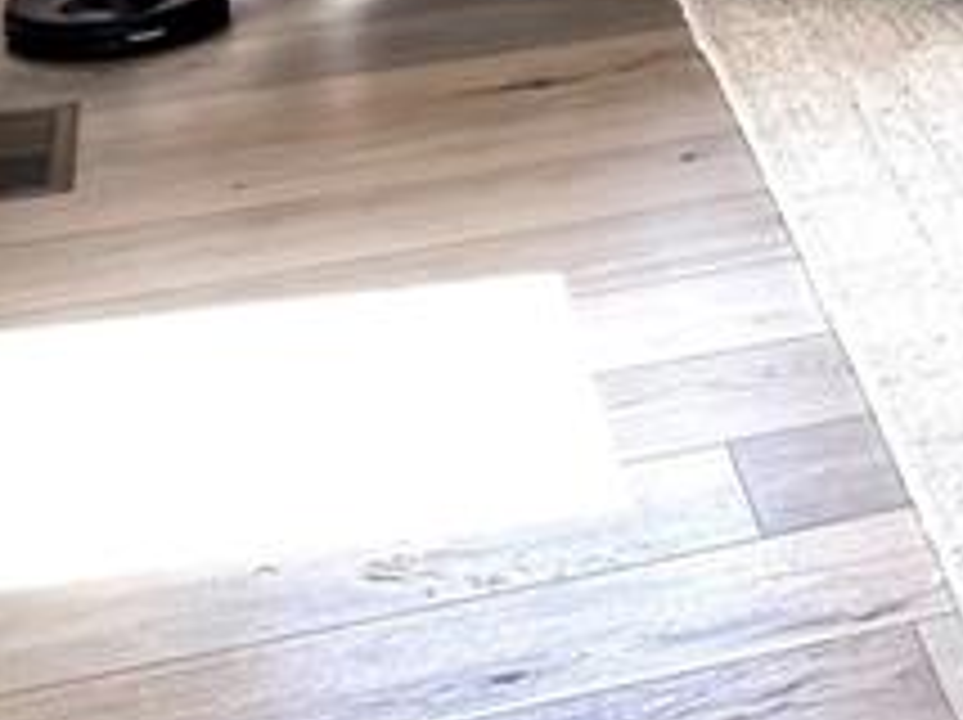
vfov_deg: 12.0
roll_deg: +0.9
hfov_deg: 15.2
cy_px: -506
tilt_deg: -10.3
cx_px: 1652
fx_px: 3196
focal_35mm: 115
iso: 100
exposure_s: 1/421
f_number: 1.78
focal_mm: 6.76
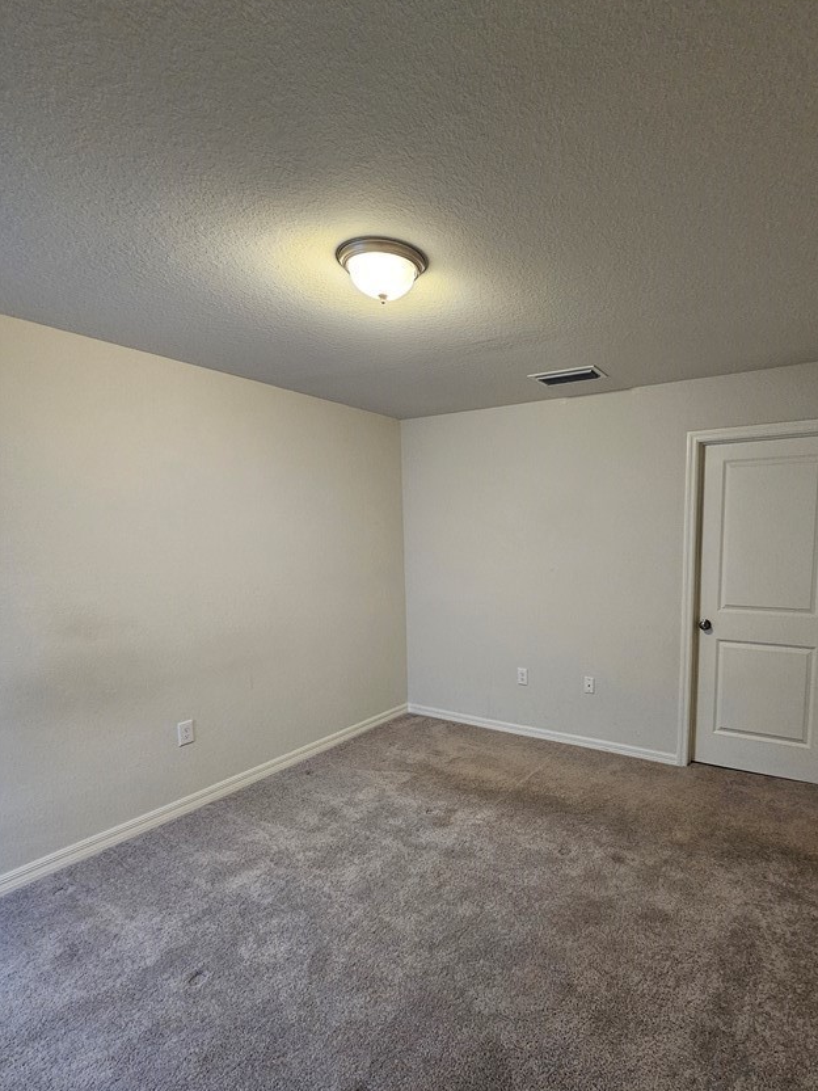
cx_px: 496
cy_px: 594
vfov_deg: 94.3
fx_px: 504
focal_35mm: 16
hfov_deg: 77.1
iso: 400
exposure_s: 1/30
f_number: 2.2
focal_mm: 2.2
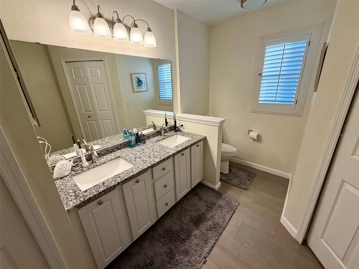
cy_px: 134
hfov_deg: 102.1
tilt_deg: -18.6
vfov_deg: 85.7
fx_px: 145
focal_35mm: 14
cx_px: 180
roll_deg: +3.1
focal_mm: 2.22
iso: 125
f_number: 2.2
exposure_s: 1/120
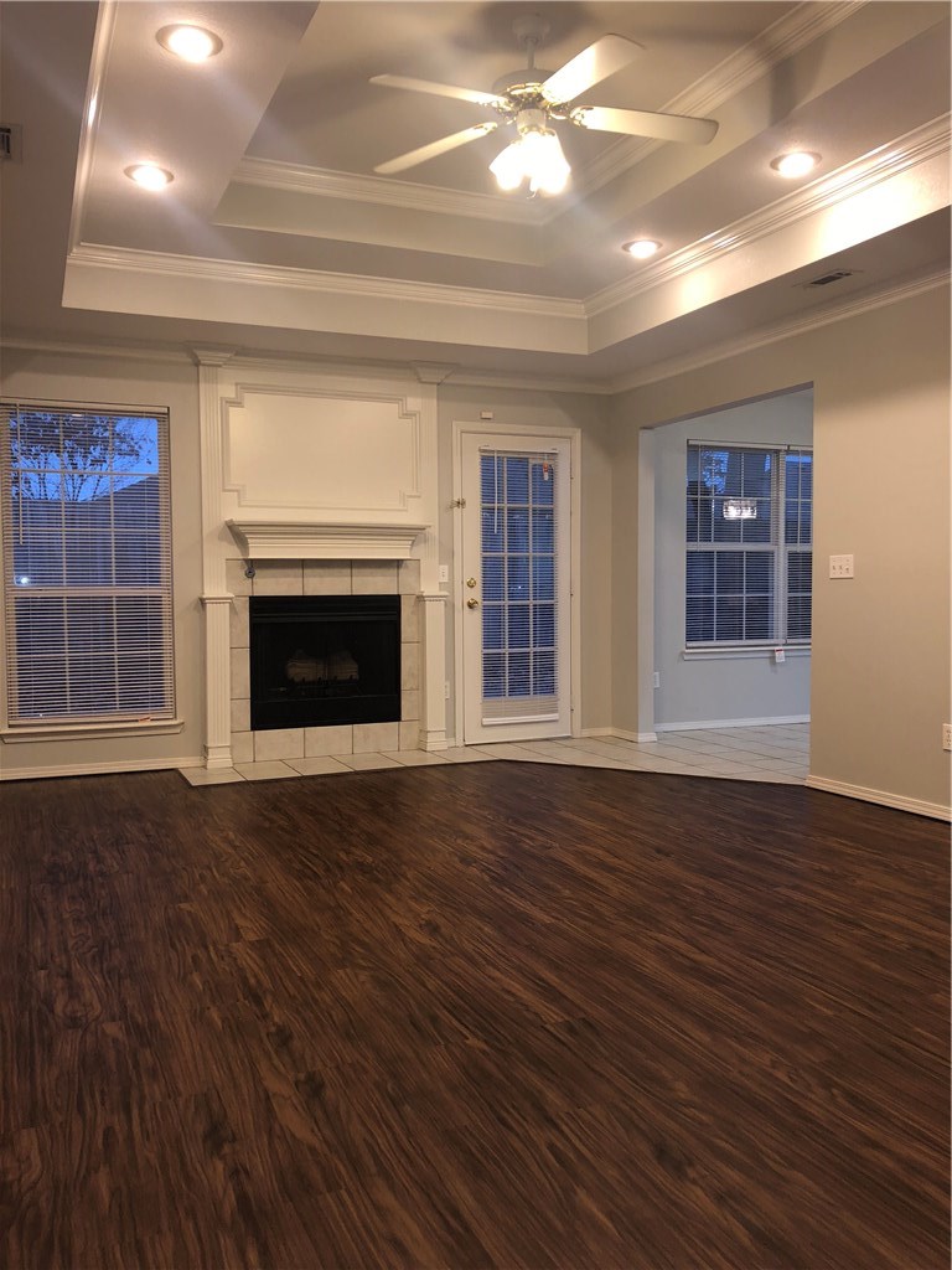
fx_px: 1027
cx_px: 476
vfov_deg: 63.4
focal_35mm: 28
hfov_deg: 49.7
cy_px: 635
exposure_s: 1/15
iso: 40
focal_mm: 4
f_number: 1.8
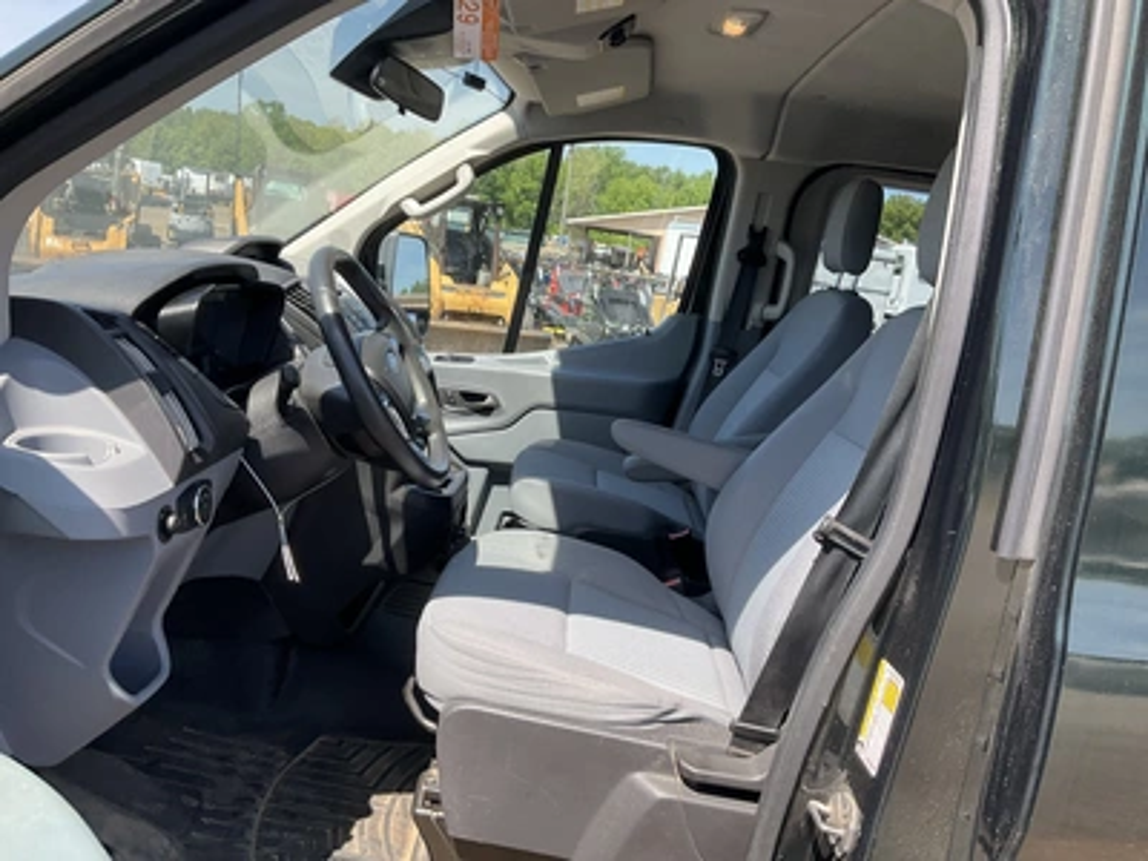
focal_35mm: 29
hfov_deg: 61.7
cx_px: 574
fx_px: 962
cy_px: 430
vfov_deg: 48.2
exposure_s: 1/409
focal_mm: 3
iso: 25
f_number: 1.8
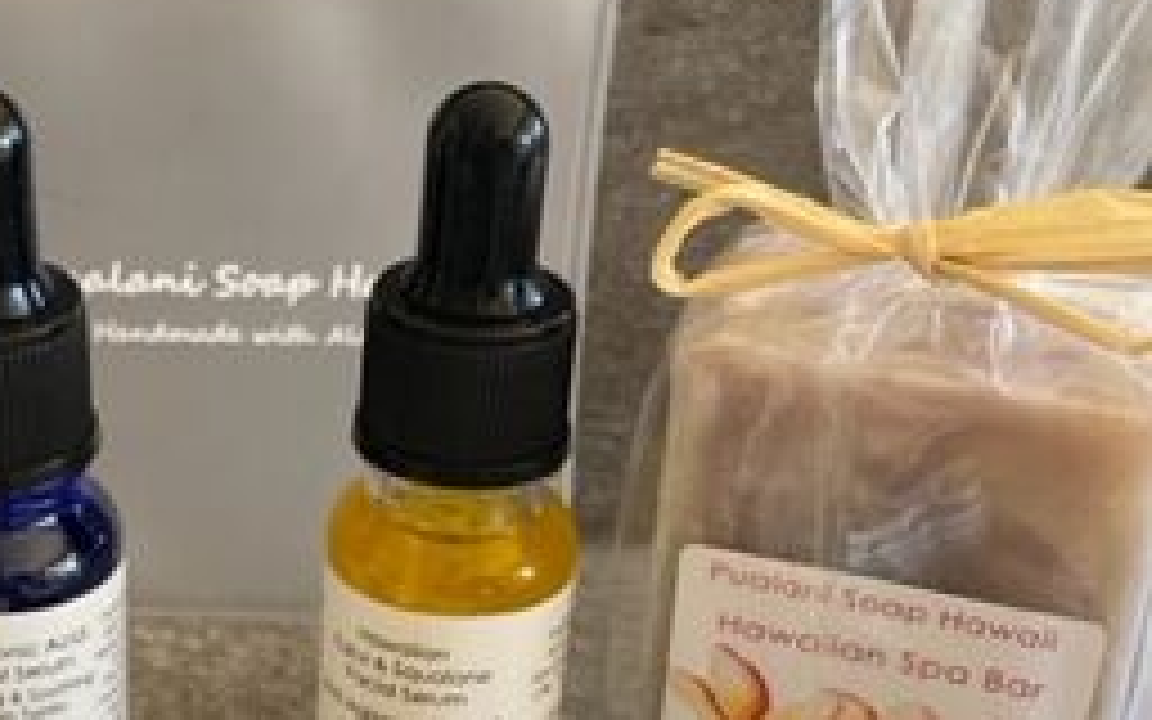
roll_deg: +0.2
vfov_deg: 18.4
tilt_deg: -31.9
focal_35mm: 69
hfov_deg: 29.1
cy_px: 724
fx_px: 2166
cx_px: 225
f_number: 1.6
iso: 80
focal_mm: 4.2
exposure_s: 1/121
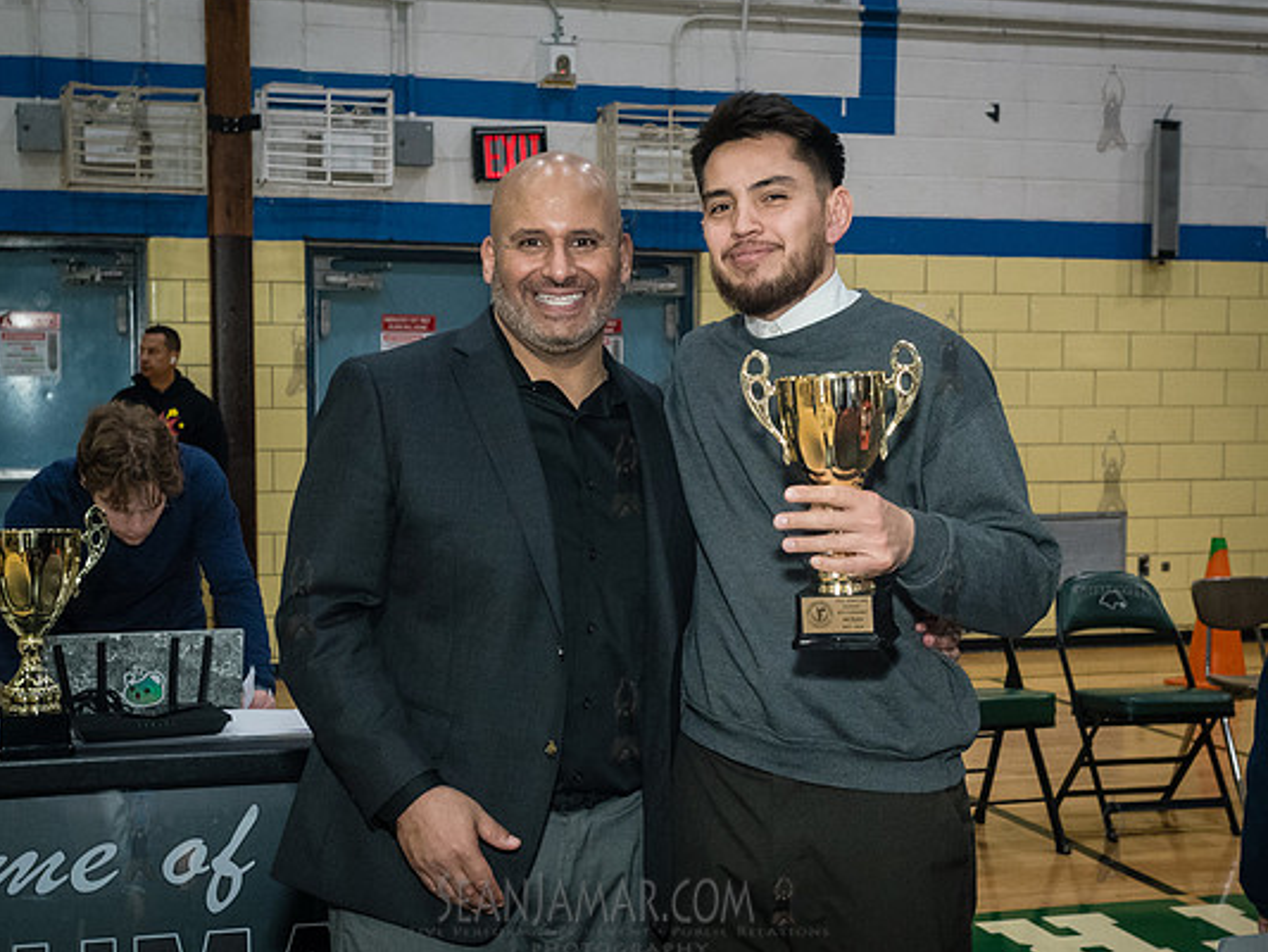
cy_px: 533
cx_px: 648
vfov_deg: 26.6
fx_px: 2015
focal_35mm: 55
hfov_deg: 34.9
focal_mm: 35
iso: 4000
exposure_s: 1/200
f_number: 5.6
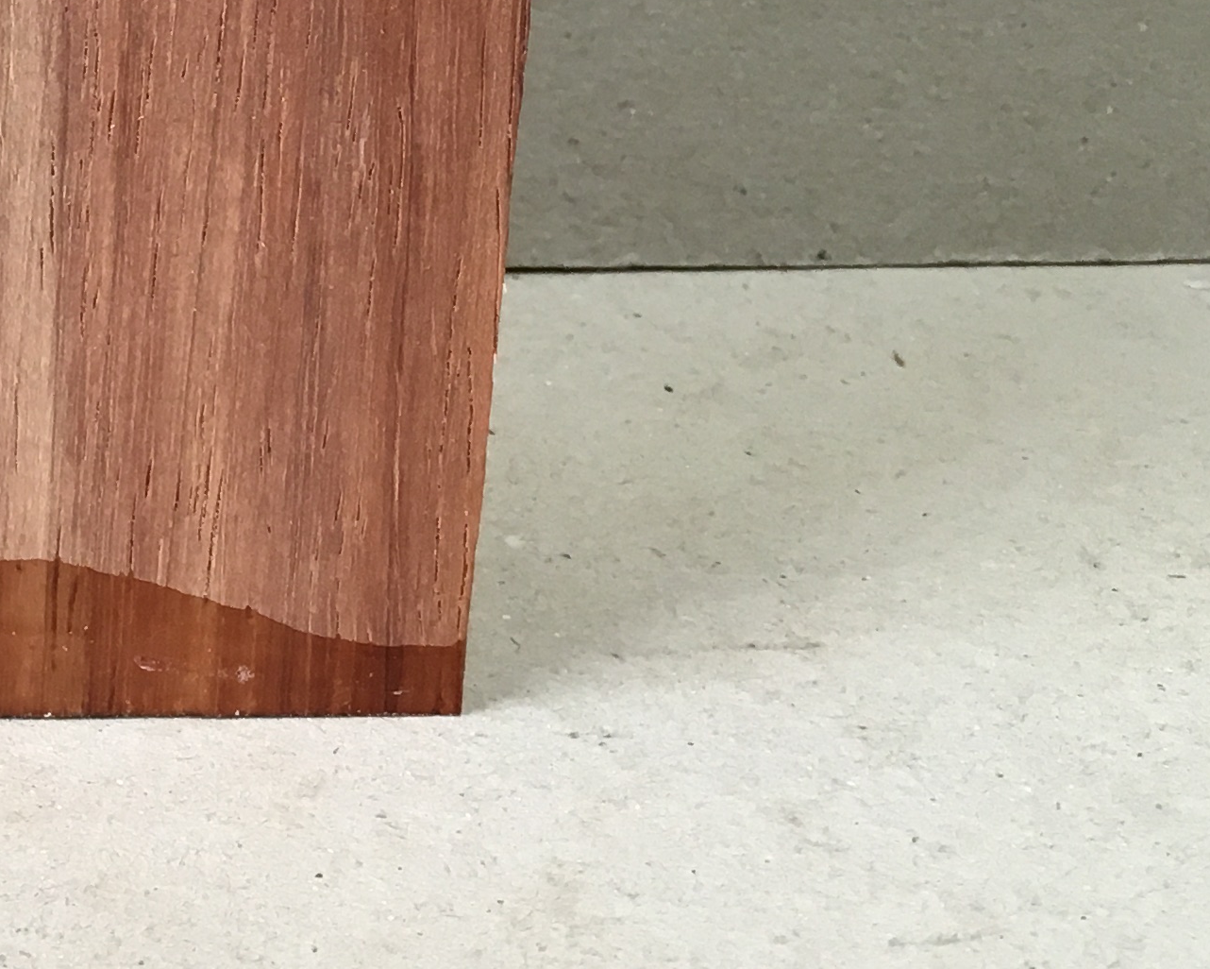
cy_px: -232
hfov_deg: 19.4
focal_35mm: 89
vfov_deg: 16.5
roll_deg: -1.2
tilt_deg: -15.5
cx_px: -470
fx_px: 3188
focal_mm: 4.15
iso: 32
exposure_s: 1/30
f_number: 2.2
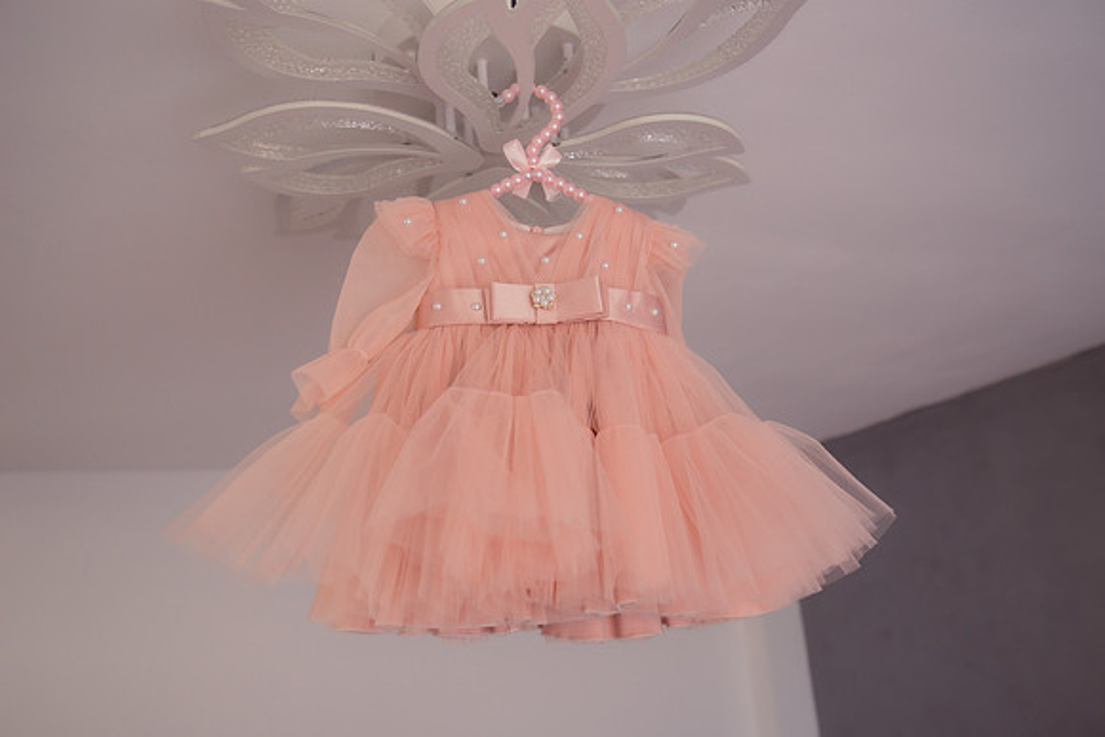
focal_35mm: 30
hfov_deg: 61.9
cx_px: 552
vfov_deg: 43.6
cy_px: 368
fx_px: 921
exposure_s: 1/200
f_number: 4
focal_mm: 30
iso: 640
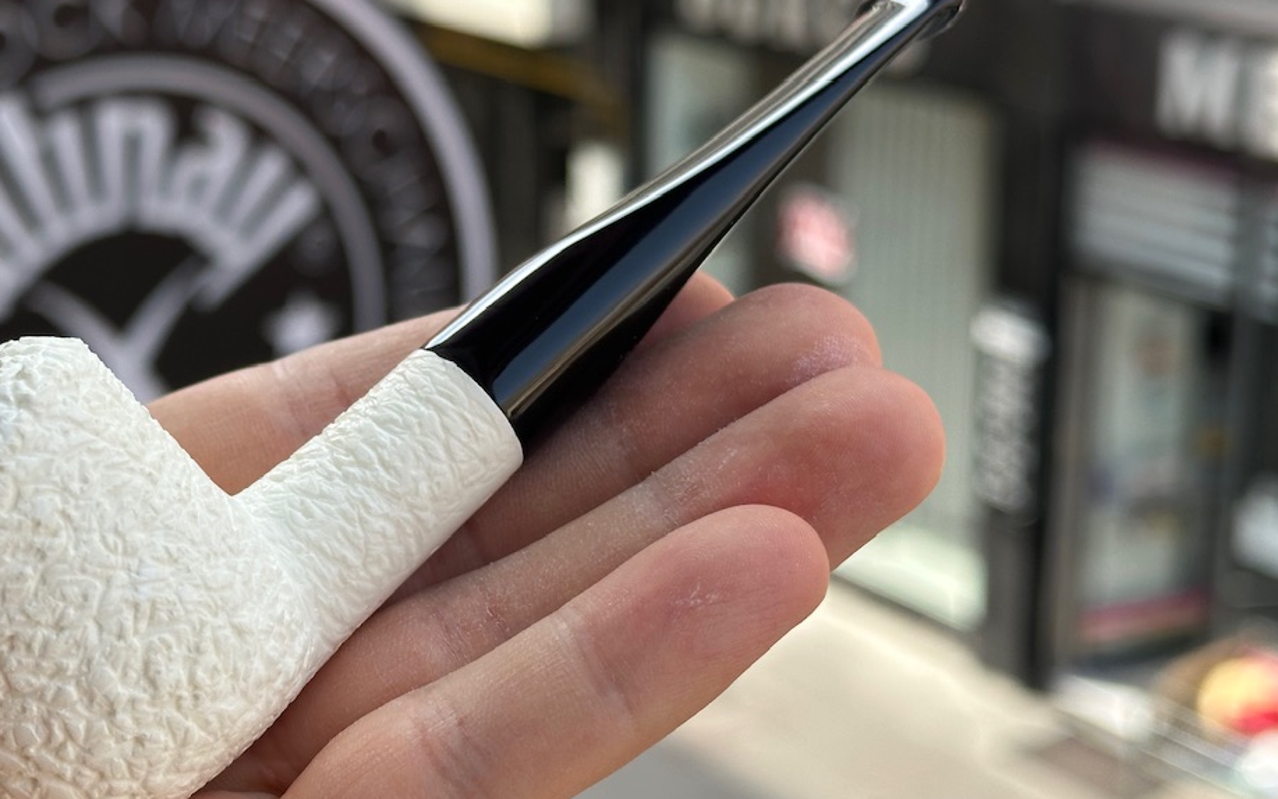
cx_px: 407
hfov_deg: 28.8
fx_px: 2473
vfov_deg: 18.3
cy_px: 360
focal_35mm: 71
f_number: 1.78
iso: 64
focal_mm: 6.86
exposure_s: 1/756
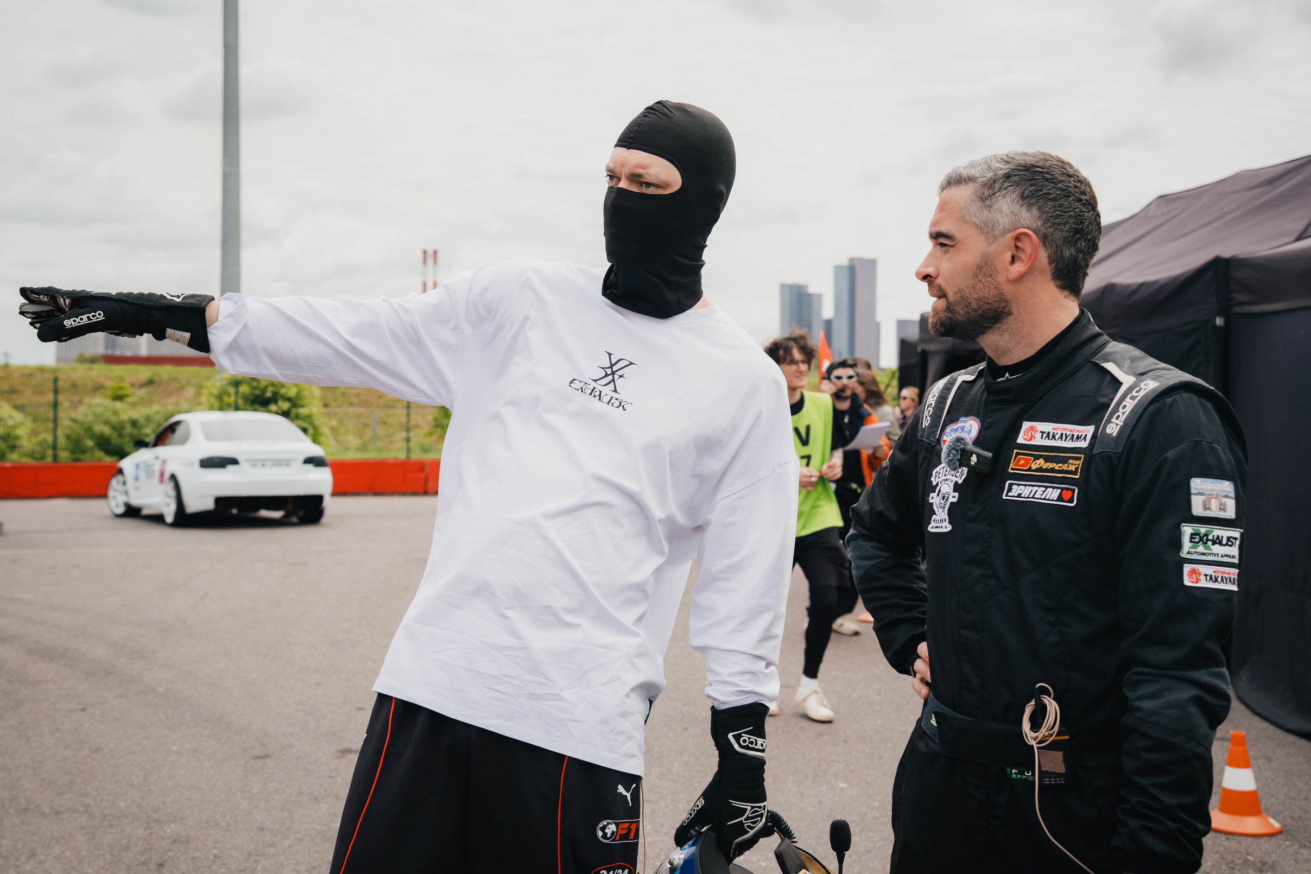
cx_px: 638
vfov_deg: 28.1
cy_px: 388
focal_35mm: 48
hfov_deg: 41.1
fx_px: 1748
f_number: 5
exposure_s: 1/500
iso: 200
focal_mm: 41
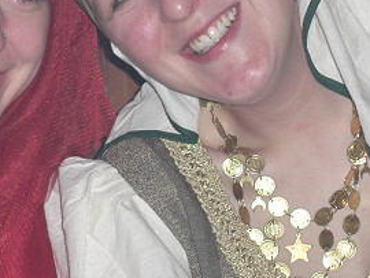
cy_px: 41
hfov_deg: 11.0
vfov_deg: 8.3
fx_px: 1915
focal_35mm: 179
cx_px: 54
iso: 200
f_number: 4.4
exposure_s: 1/60
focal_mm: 16.6
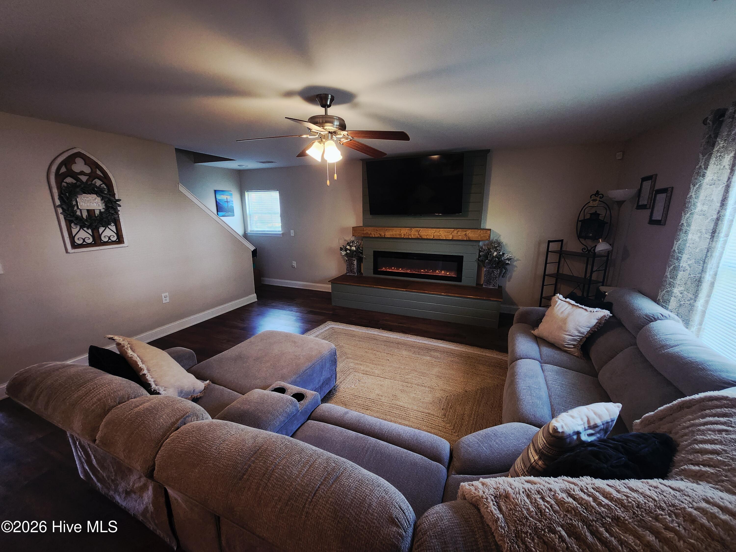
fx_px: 276
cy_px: 276
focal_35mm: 13
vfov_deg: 89.9
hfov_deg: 106.2
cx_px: 368
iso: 200
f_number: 2.2
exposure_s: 1/60
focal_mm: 1.74
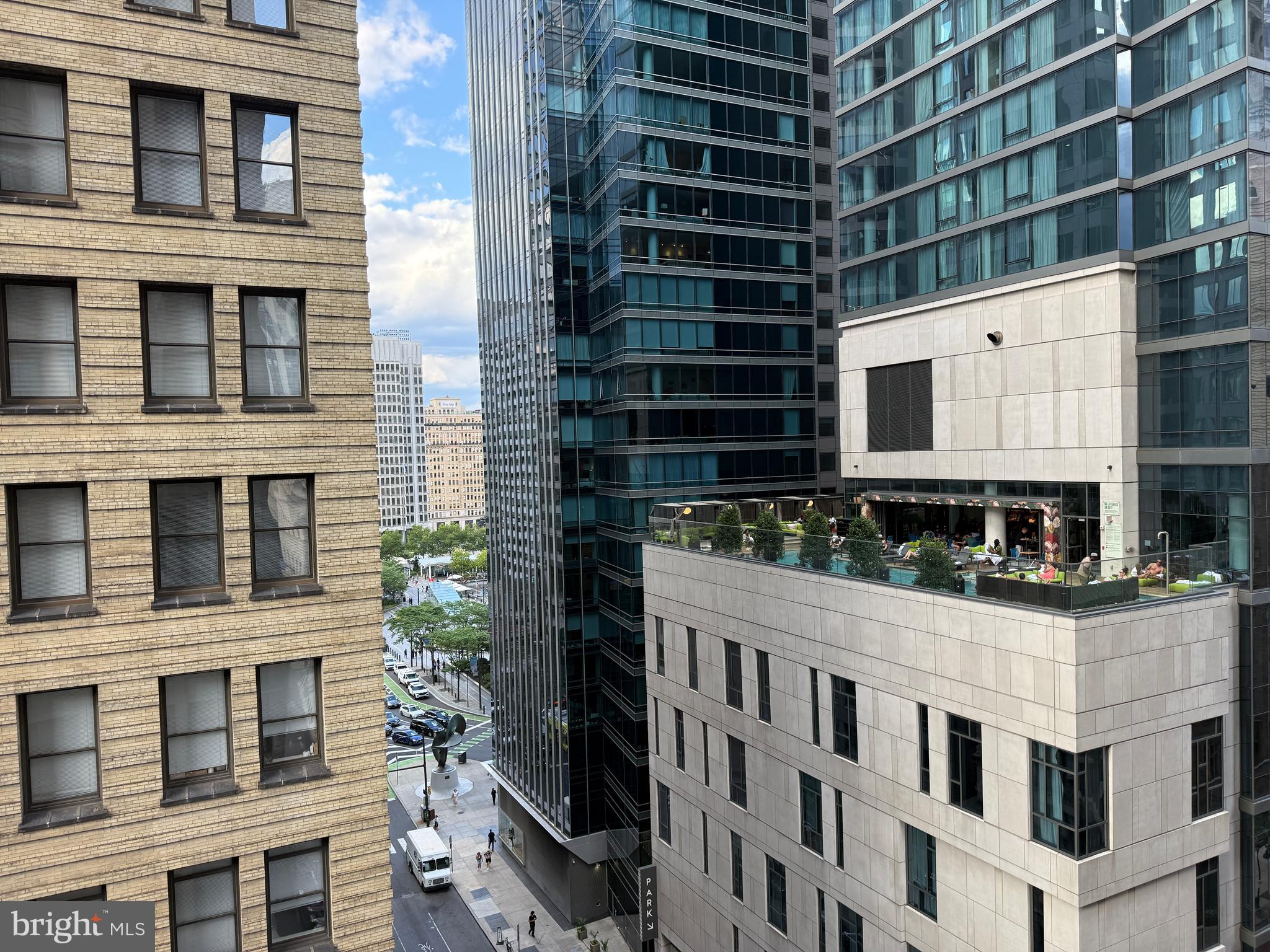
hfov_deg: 71.6
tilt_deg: -1.2
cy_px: 476
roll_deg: +1.9
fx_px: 881
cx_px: 635
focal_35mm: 24
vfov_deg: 56.8
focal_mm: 6.76
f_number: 1.78
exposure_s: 1/338
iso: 100
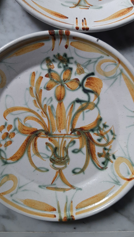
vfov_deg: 60.8
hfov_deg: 36.6
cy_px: 104
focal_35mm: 32
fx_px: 202
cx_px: 58
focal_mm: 3.93
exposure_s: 1/50
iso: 100
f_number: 1.7
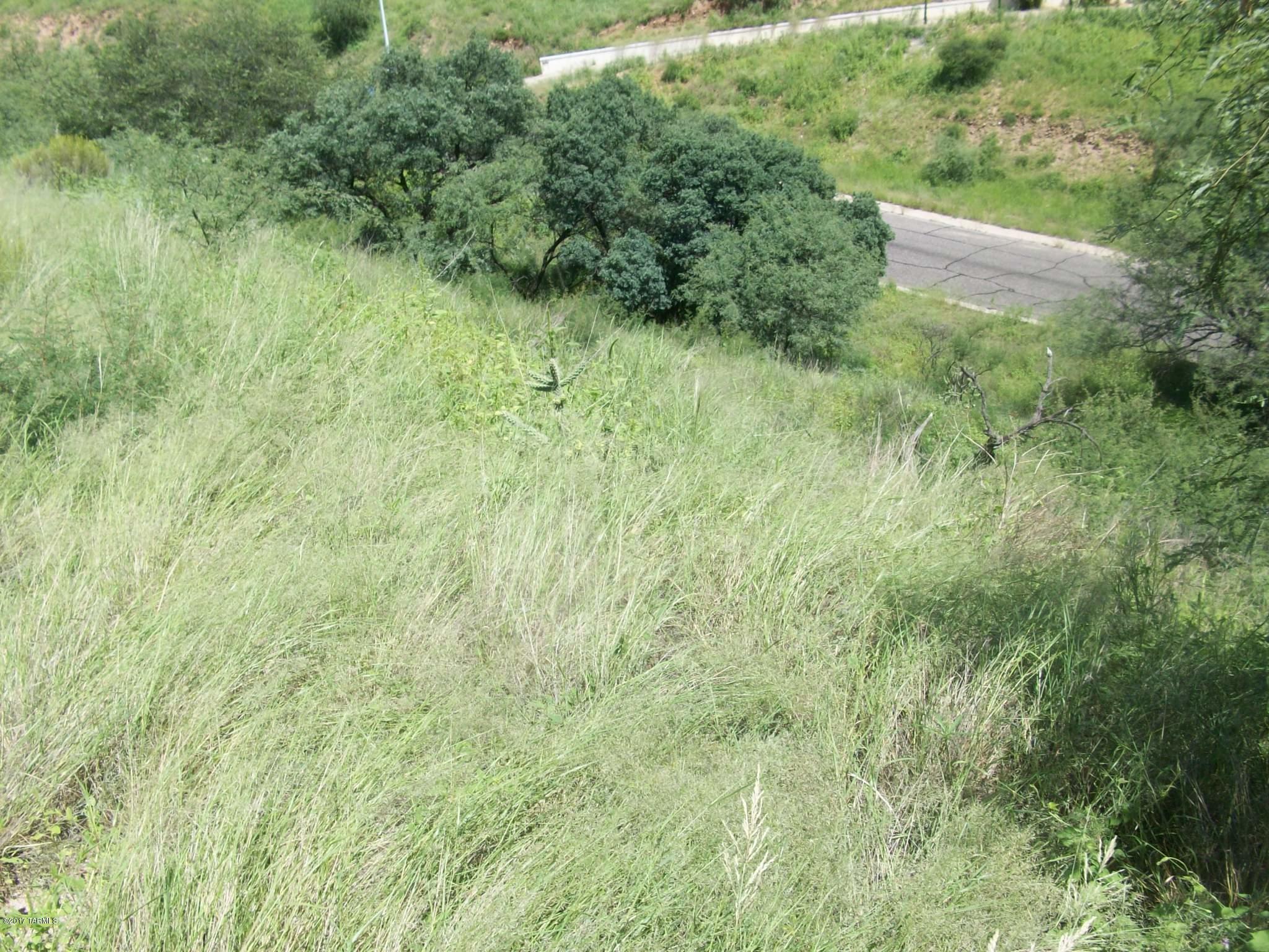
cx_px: 634
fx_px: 1246
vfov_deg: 41.8
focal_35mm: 34
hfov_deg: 54.0
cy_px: 476
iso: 64
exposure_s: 1/223
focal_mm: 5.7
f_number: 5.5
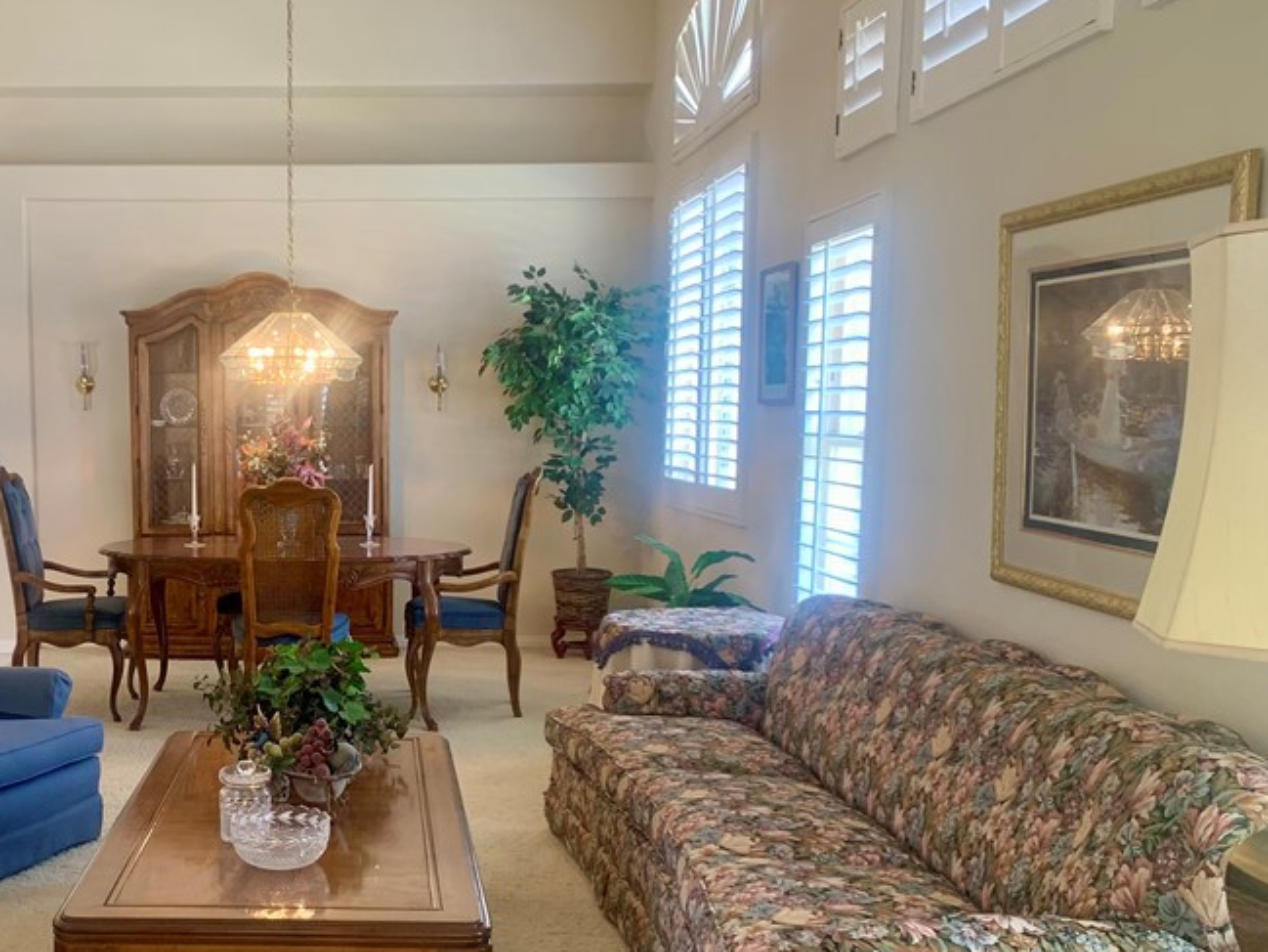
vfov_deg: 35.0
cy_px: 598
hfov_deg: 44.3
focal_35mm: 41
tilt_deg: -7.7
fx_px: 1502
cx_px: 322
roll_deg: +0.0
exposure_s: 1/60
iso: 80
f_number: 1.8
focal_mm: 4.25
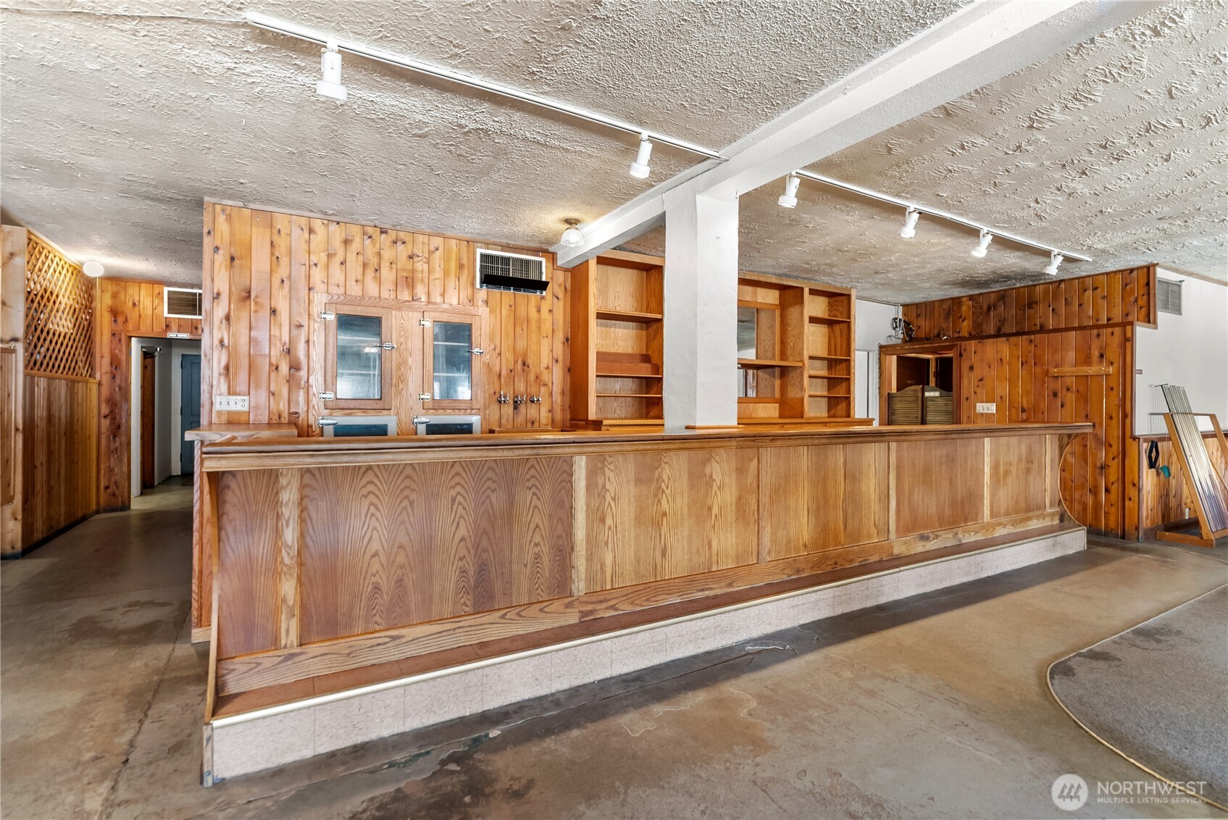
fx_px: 556
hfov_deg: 95.6
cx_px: 614
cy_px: 410
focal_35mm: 16
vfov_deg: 72.8
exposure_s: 1/5
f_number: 2.8
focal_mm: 16.3
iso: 400
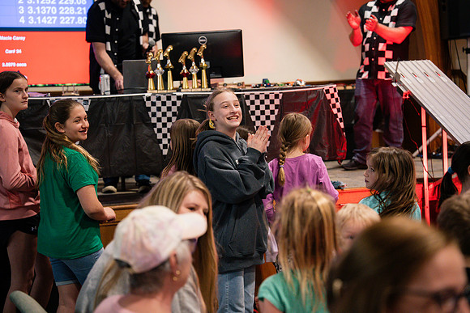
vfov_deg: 19.5
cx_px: 235
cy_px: 156
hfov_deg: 28.8
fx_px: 914
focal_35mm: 70
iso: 2500
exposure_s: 1/320
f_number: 2.8
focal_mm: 70
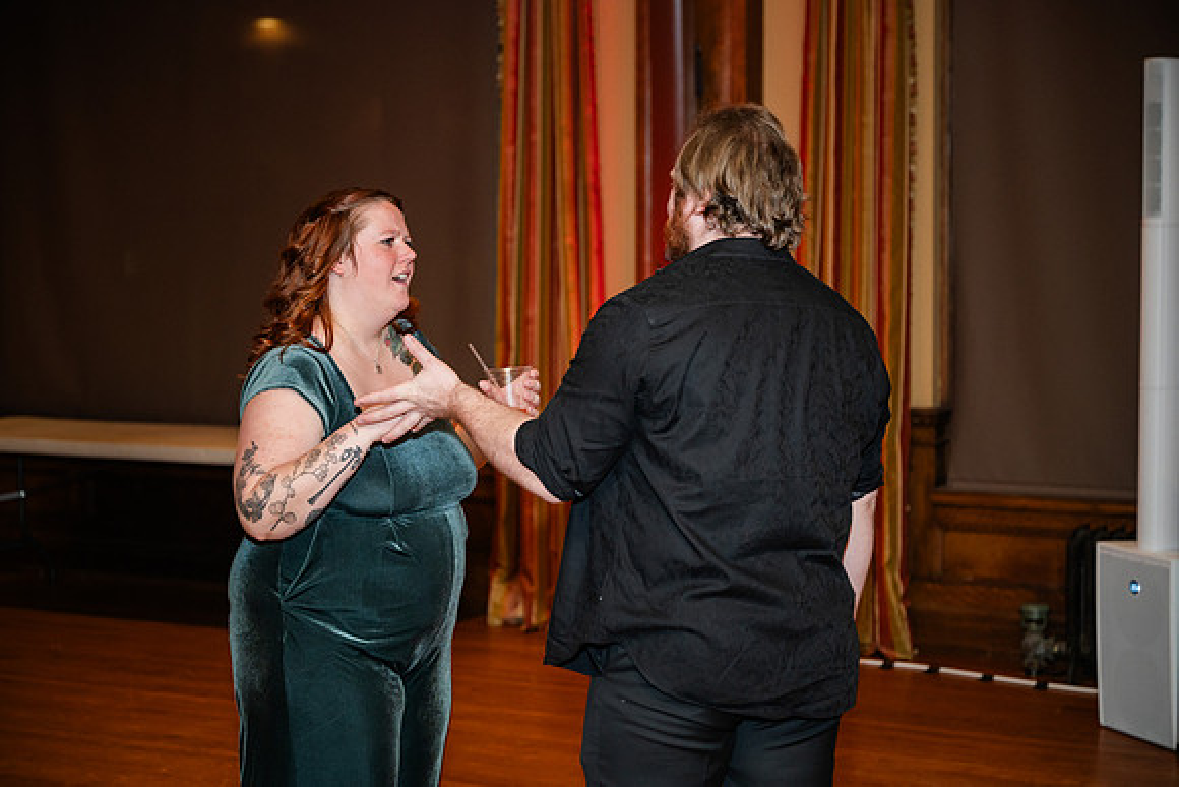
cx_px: 590
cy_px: 394
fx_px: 2293
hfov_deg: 28.8
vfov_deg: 19.5
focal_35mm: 70
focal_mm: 70
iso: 1600
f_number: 2.8
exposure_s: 1/100
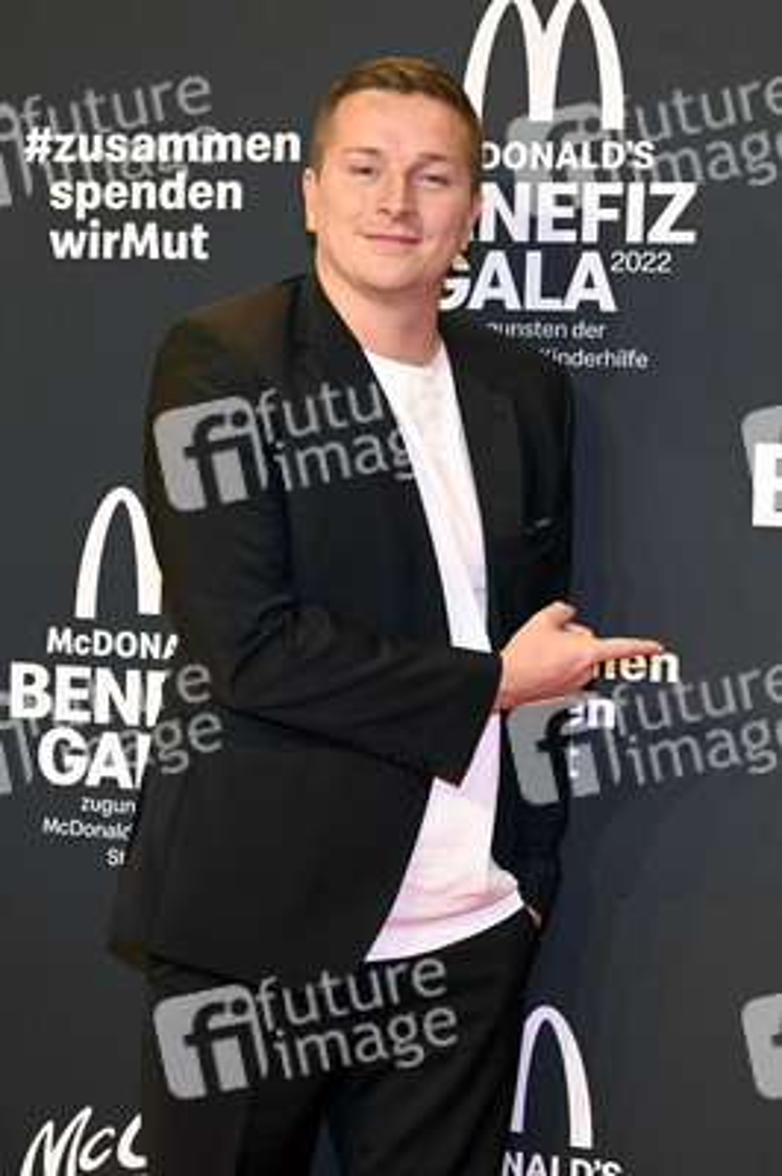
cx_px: 391
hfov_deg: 29.2
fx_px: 1501
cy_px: 588
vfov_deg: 42.8
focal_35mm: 46
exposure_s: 1/60
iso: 640
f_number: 6.3
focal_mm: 46
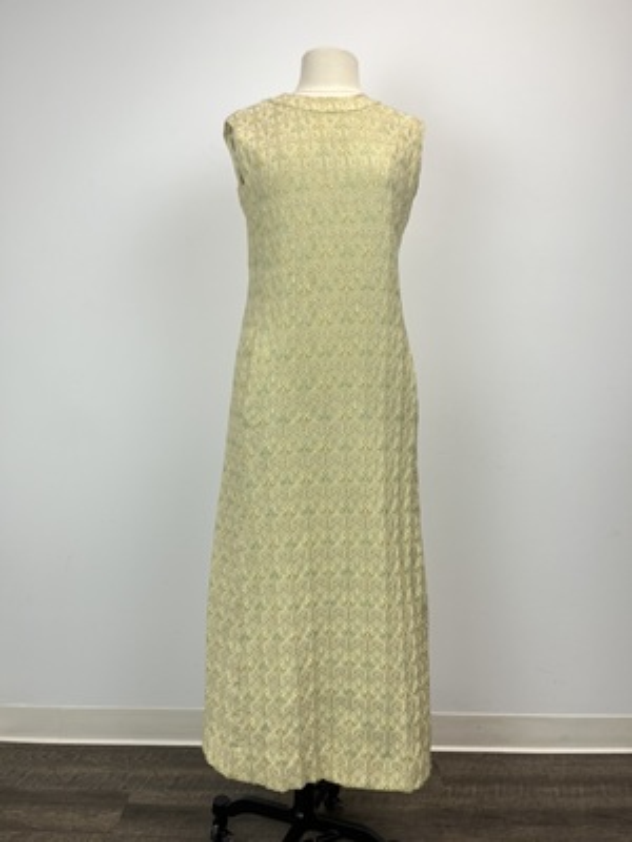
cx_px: 316
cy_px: 421
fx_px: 633
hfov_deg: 53.1
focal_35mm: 26
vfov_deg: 67.3
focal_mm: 5.1
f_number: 1.6
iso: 40
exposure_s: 1/180
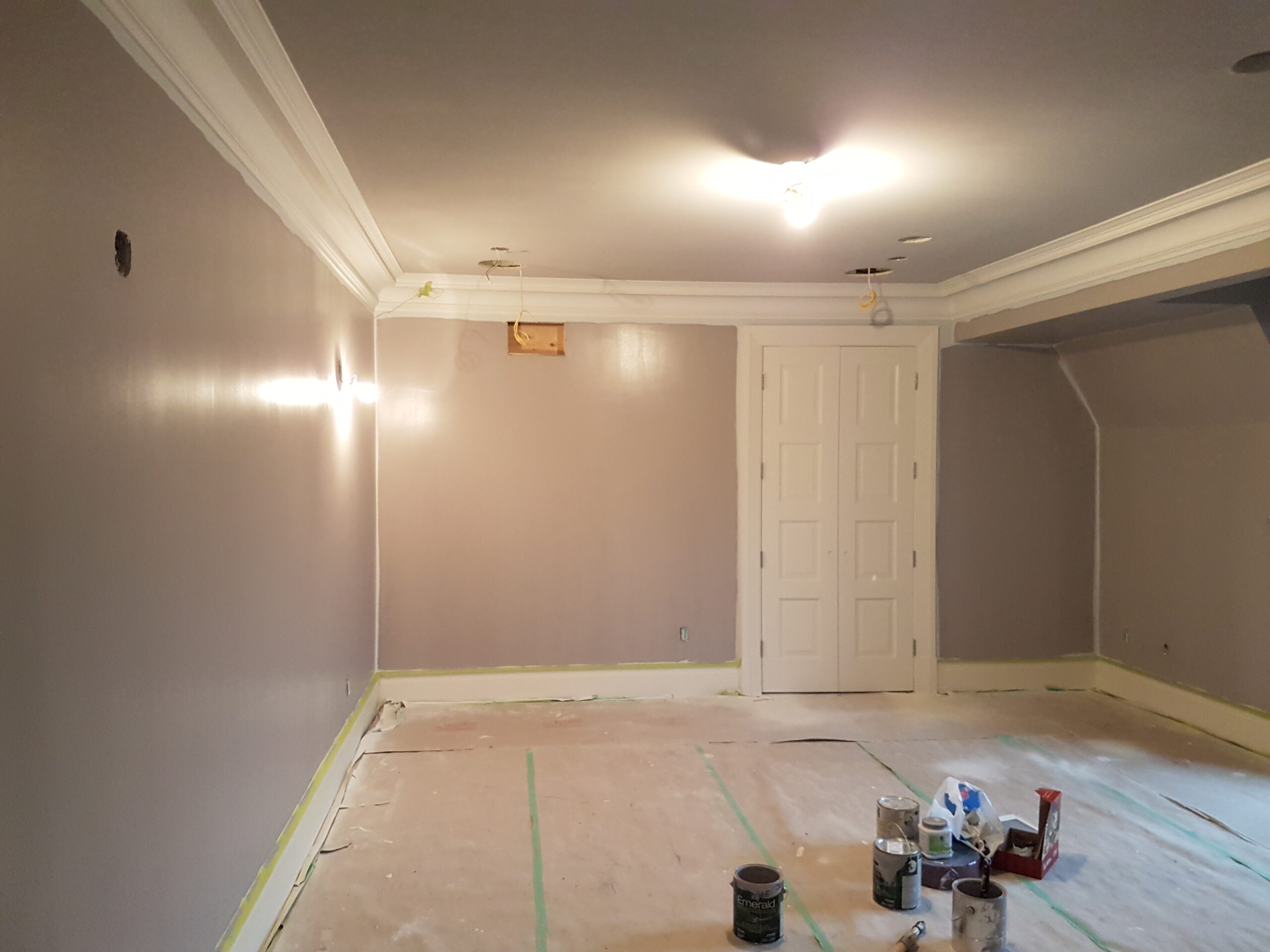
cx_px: 635
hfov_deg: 67.3
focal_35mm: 26
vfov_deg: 53.1
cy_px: 476
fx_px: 954
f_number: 1.7
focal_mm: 4.2
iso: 250
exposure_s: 1/20
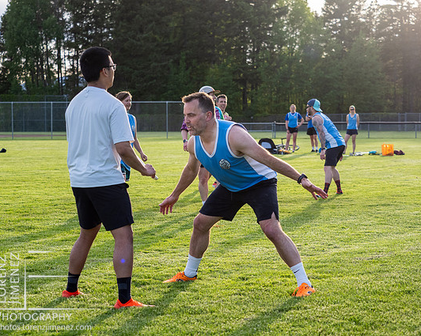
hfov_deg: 21.7
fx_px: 1096
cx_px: 214
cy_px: 165
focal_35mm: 88
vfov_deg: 17.4
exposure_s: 1/1000
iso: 400
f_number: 2.8
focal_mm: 40
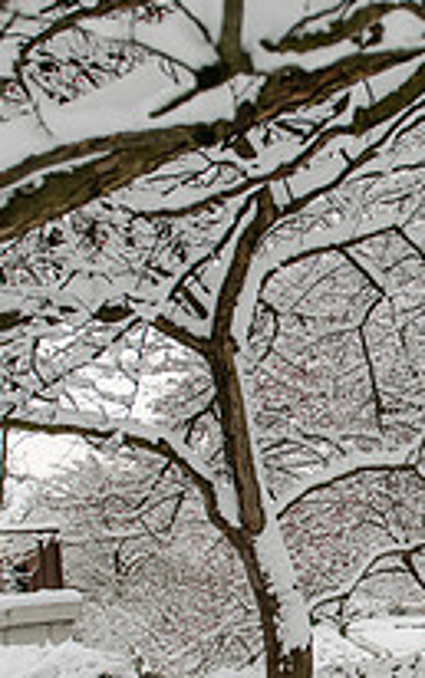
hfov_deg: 18.0
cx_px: 504
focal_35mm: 69
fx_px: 1277
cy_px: 430
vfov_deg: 29.6
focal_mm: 24
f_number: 3.5
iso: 320
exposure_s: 1/400
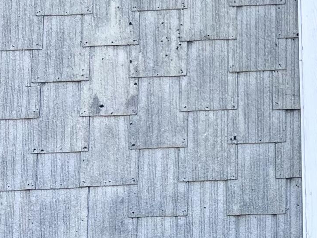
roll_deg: +3.5
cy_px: 236
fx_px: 980
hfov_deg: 16.6
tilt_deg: +11.3
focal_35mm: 107
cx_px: 490
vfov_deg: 13.6
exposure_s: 1/1869
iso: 50
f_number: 1.5
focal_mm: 5.7
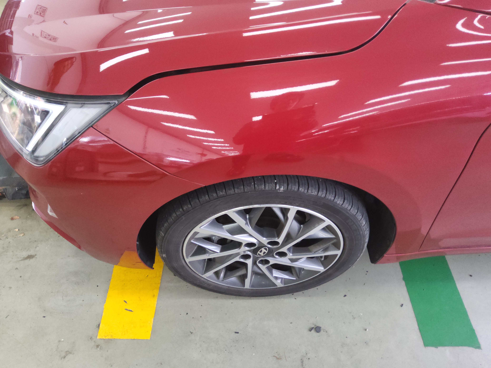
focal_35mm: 25
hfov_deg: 69.4
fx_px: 355
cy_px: 184
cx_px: 246
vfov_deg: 54.9
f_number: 2
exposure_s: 1/120
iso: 160
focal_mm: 3.08
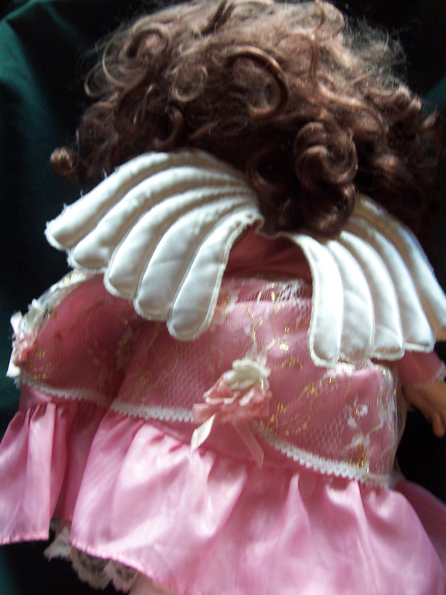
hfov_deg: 38.7
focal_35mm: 37
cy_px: 298
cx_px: 223
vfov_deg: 50.1
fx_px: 636
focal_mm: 5.6
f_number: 2.8
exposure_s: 1/20
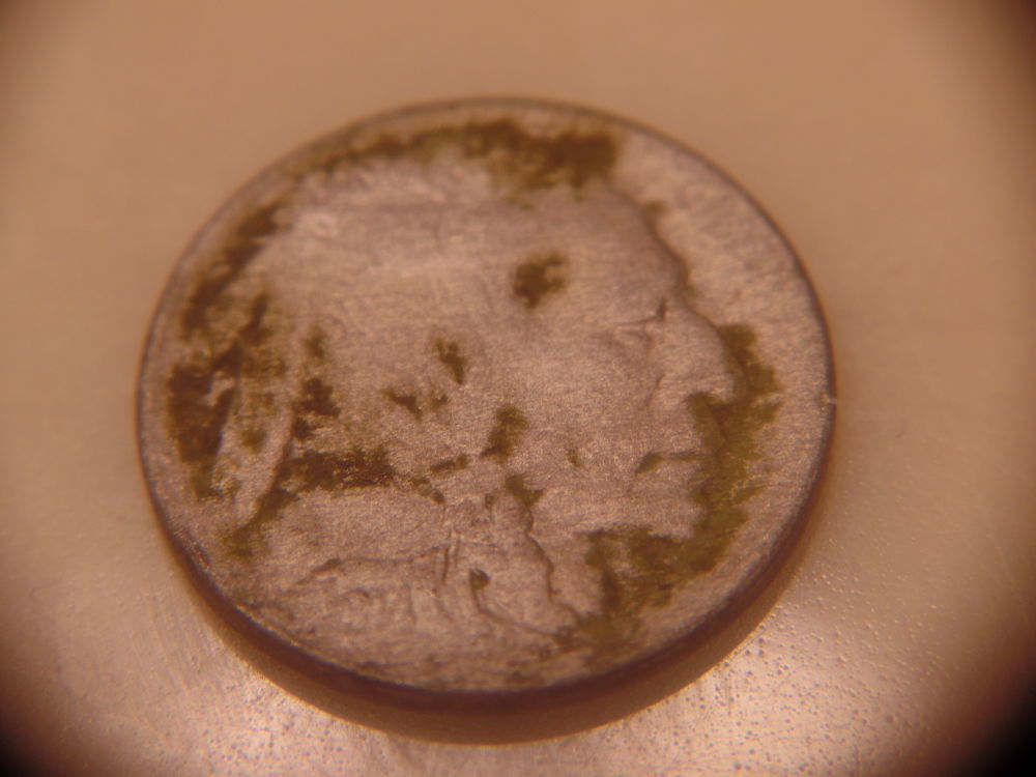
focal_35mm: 78
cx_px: 518
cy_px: 388
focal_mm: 13.9
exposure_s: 1/45
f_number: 3.8
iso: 80
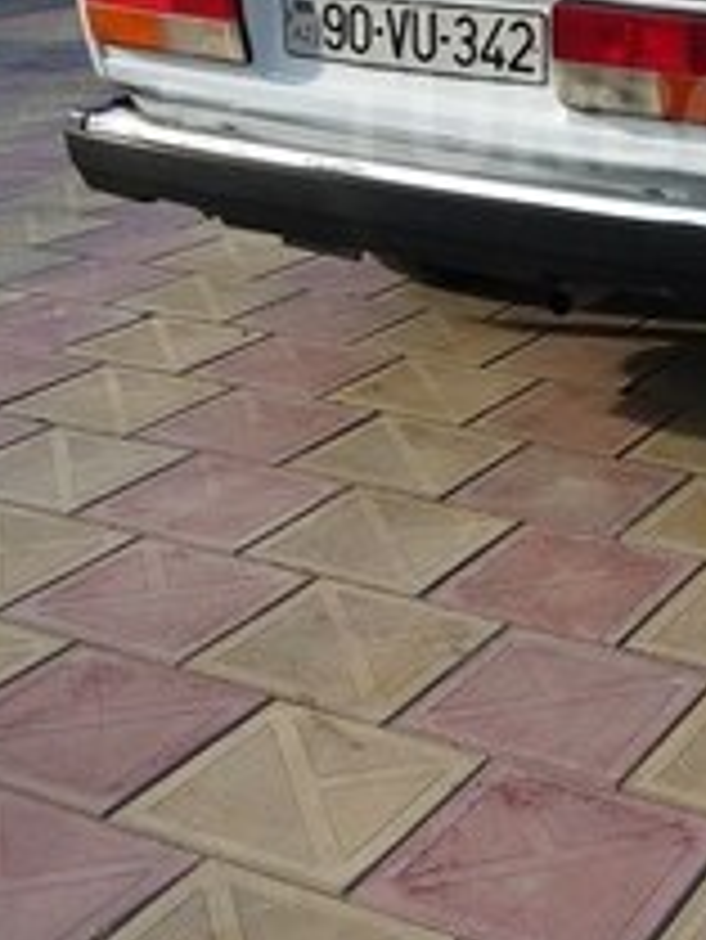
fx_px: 1739
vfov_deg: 29.2
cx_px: 670
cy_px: 121
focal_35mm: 64
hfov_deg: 22.3
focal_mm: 3.7
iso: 40
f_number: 1.9
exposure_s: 1/783
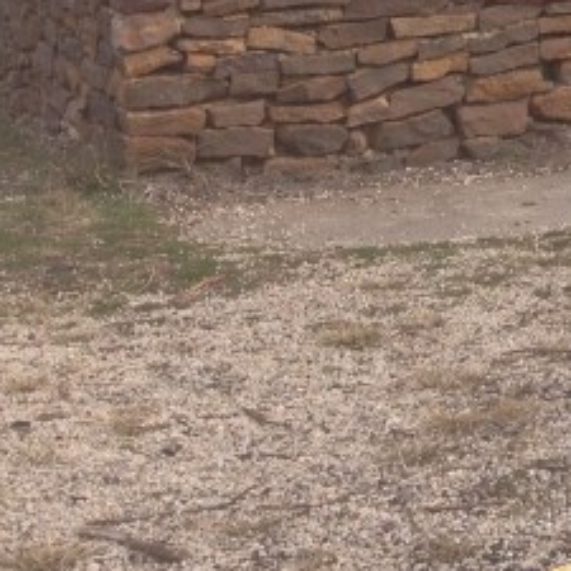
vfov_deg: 11.8
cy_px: -299
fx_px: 2631
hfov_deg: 11.3
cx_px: 1094
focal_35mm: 141
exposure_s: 1/849
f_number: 2.4
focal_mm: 4.28
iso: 50
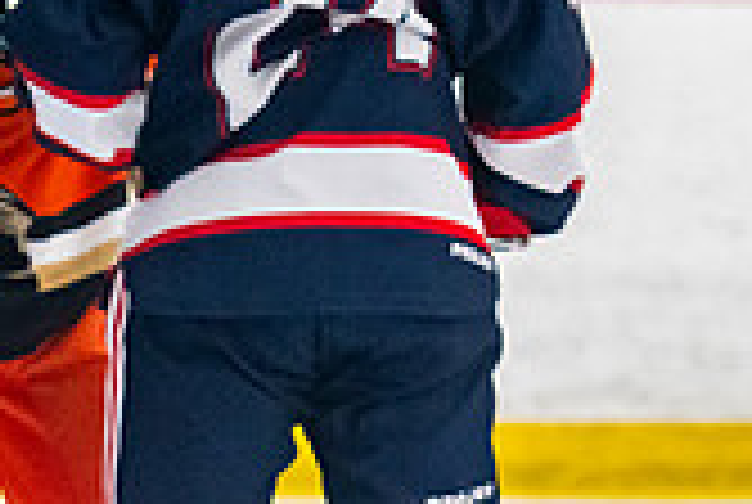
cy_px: 814
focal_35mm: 591
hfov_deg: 3.5
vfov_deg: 2.3
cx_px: -342
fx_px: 12367
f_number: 3.2
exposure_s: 1/640
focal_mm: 122
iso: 2500
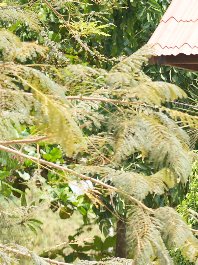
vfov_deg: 4.4
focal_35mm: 453
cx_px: 693
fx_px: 3455
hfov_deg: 3.2
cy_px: 335
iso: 100
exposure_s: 1/400
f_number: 2.8
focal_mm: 85
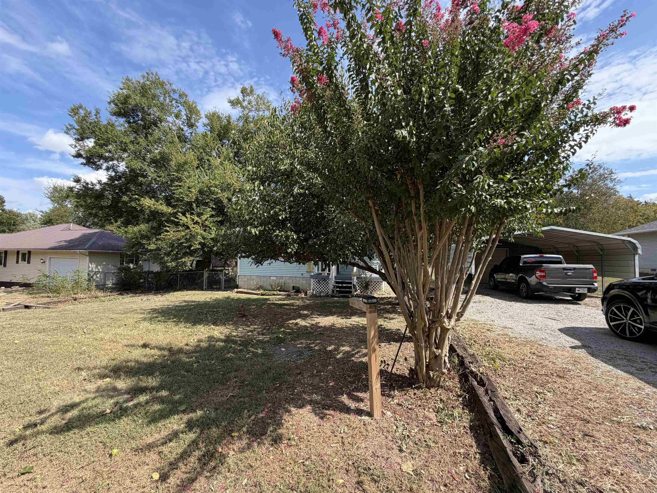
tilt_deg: +2.3
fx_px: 266
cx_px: 328
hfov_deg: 102.1
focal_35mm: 14
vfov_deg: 85.7
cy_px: 246
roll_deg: -0.1
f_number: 2.2
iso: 40
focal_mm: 2.22
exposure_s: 1/701
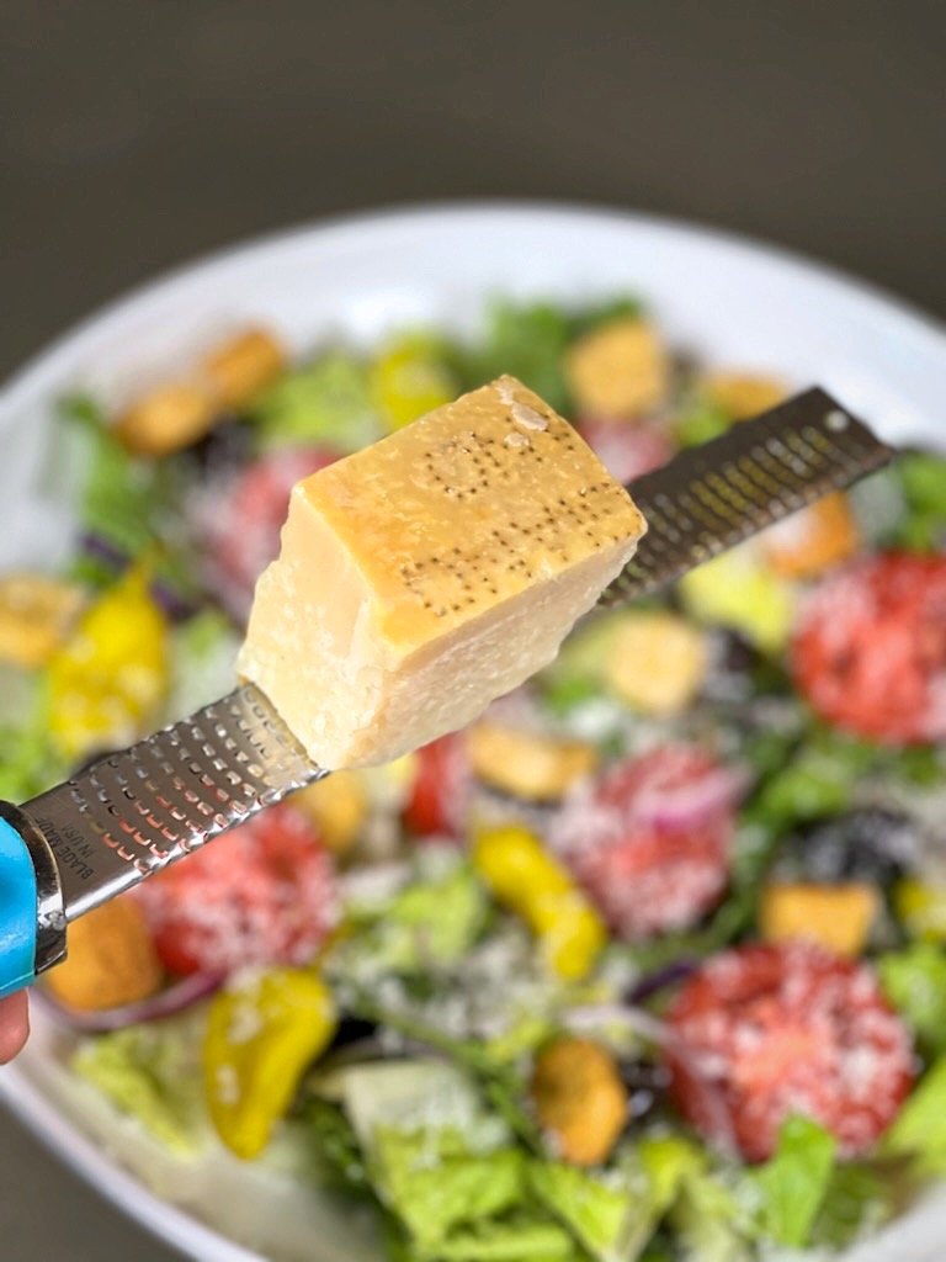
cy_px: 631
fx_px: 2806
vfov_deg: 25.3
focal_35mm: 77
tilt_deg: -51.4
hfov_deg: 19.1
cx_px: 473
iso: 160
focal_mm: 9
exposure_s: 1/40
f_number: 2.8
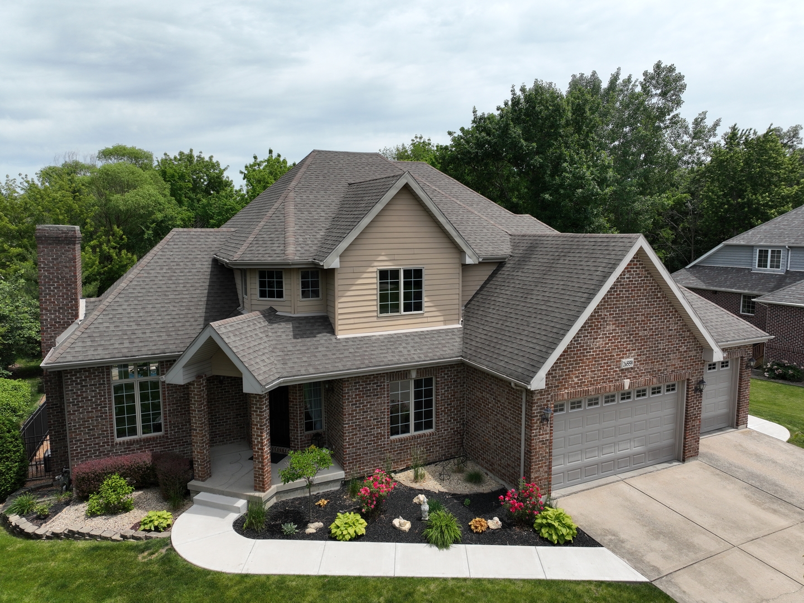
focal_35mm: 24
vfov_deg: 56.8
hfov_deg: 71.6
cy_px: 302
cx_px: 402
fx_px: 557
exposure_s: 1/2500
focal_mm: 12.29
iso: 120
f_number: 2.8
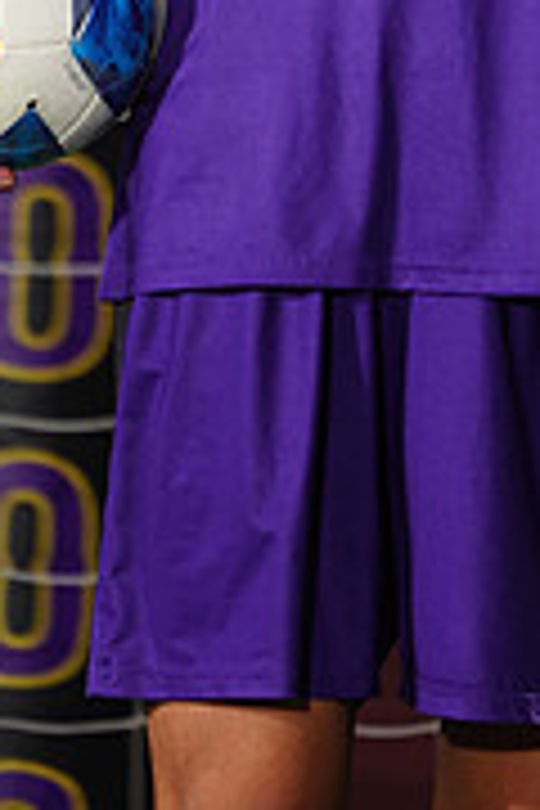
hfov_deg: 1.1
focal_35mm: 1292
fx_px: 29068
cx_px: 340
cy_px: -396
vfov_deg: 1.6
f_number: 7.1
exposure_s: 1/200
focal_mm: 400
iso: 200
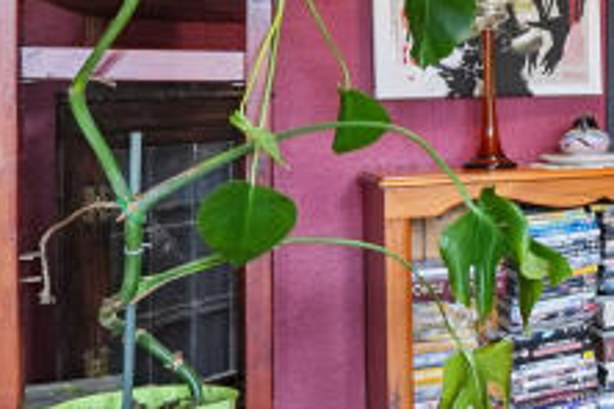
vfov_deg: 22.3
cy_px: 76
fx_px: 1023
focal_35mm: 60
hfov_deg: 23.6
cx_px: 1001
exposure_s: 1/50
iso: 640
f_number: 5
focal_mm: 13
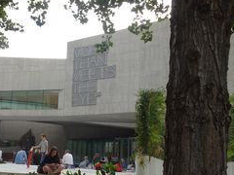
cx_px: 58
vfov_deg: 32.2
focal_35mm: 45
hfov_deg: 40.9
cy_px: 97
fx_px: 304
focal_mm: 4.1
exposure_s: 1/320
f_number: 3.5
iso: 80
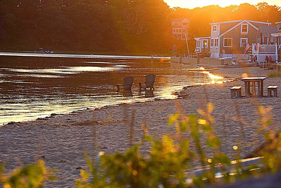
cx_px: 140
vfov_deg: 10.2
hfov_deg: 15.2
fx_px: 1054
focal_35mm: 135
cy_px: 94
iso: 100
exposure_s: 1/320
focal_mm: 90
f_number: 8
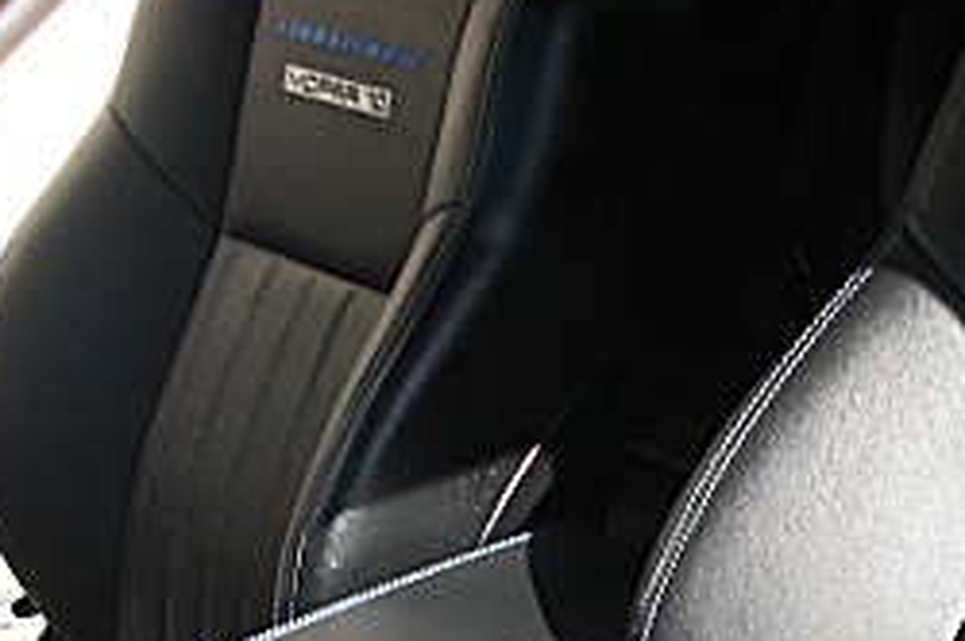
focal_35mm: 96
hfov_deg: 20.9
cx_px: 811
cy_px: 753
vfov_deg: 13.8
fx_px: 2570
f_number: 2.8
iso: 50
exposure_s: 1/125
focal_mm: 6.3
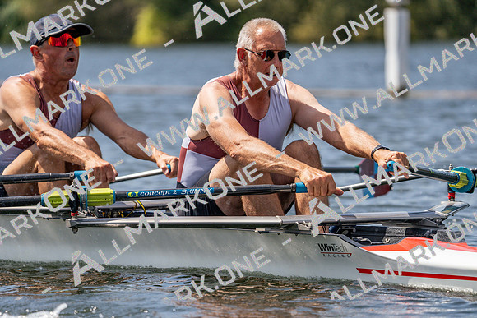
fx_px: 4360
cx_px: 238
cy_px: 159
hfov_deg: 6.3
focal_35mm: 329
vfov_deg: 4.2
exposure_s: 1/2000
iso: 320
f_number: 6.3
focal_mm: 329
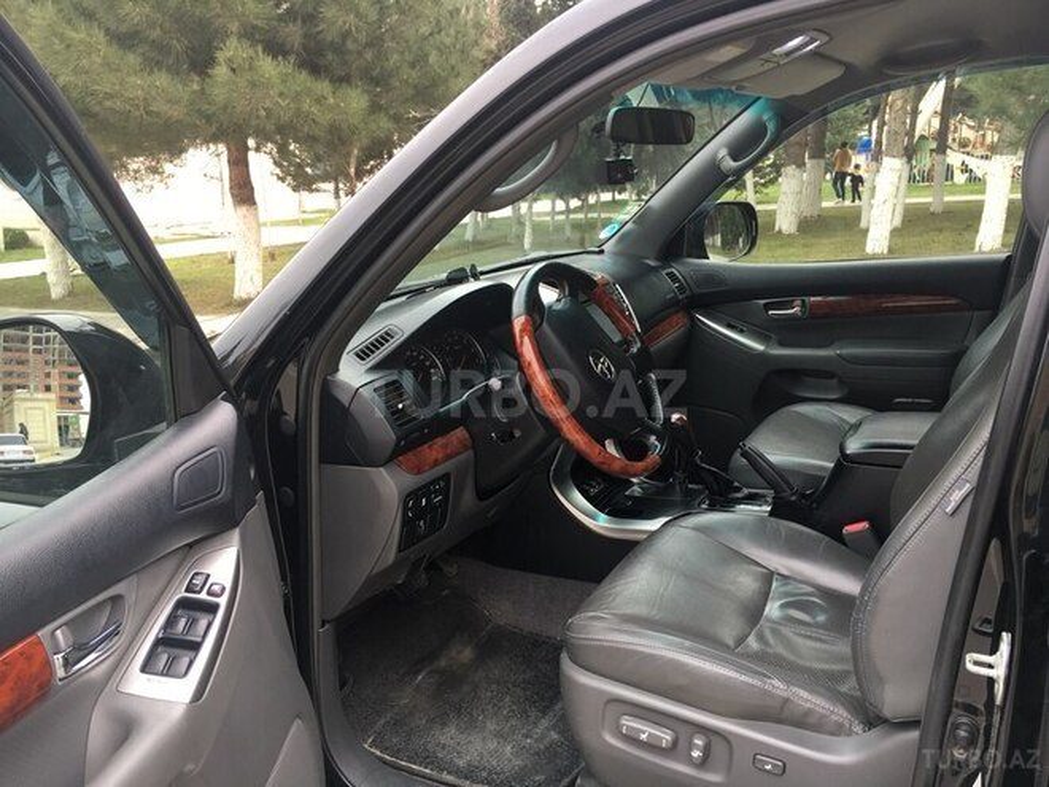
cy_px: 394
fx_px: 879
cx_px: 524
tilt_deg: -14.0
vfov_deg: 48.2
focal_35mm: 29
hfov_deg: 61.7
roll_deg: +2.2
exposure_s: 1/107
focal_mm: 4.15
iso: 25
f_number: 2.2
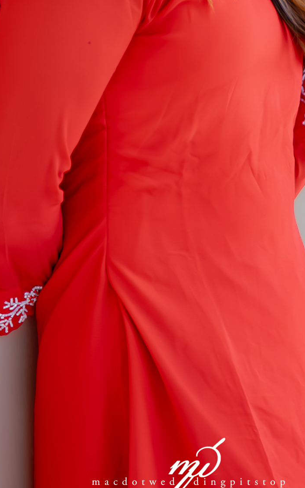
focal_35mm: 189
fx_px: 2514
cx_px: 189
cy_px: -69
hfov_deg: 6.9
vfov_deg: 10.9
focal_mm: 50
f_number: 1.4
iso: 200
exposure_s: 1/1250
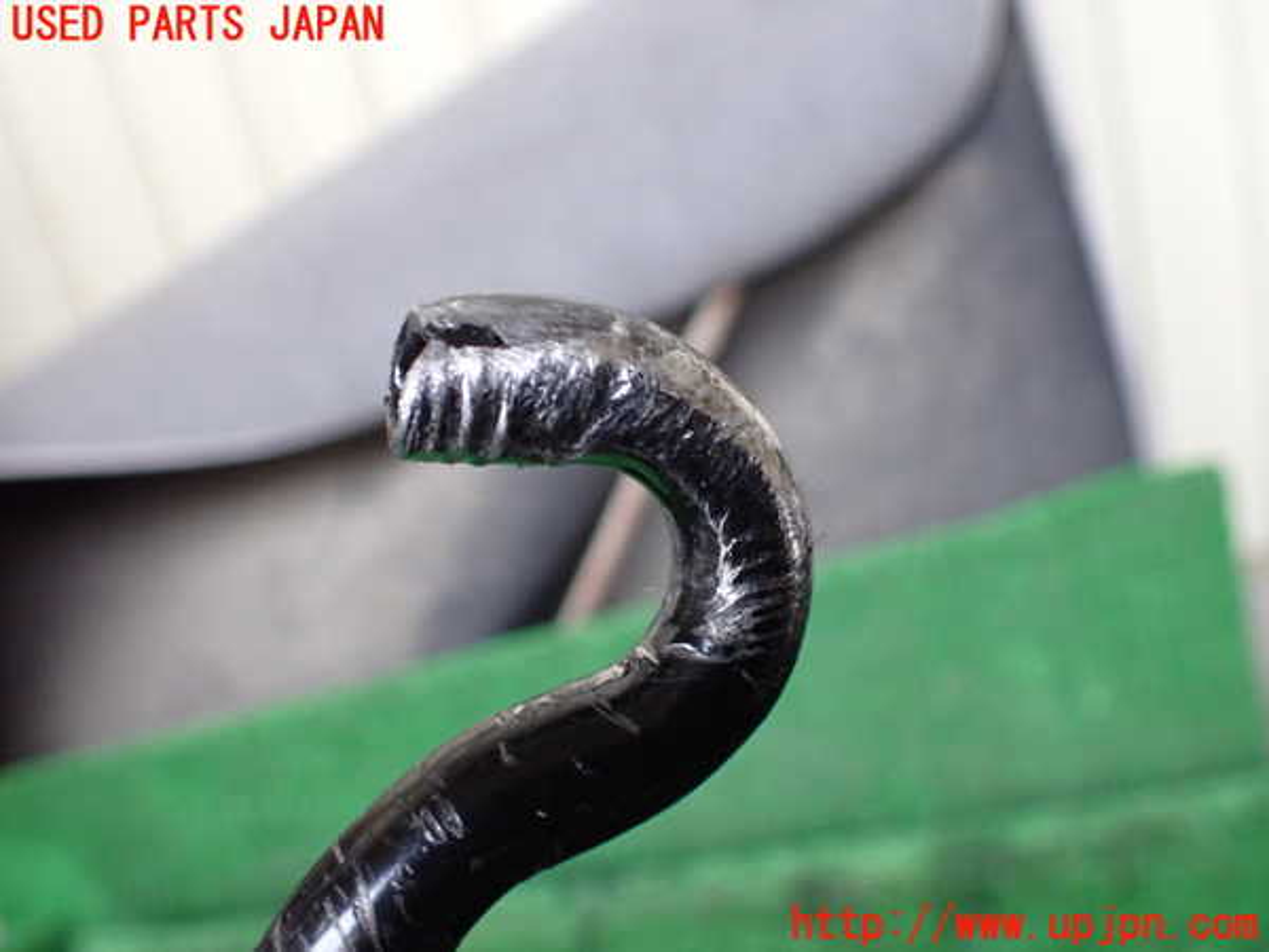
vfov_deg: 46.8
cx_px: 634
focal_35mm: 30
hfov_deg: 60.0
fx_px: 1100
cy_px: 476
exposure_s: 1/125
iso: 640
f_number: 2.3
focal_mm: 5.4
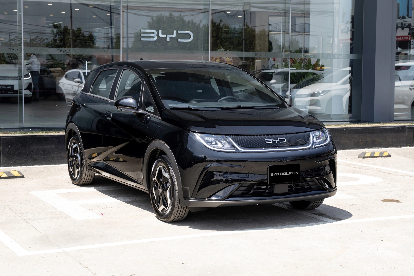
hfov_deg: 28.8
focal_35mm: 70
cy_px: 138
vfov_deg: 19.5
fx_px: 805
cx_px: 207
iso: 400
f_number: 10
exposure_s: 1/200
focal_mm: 70
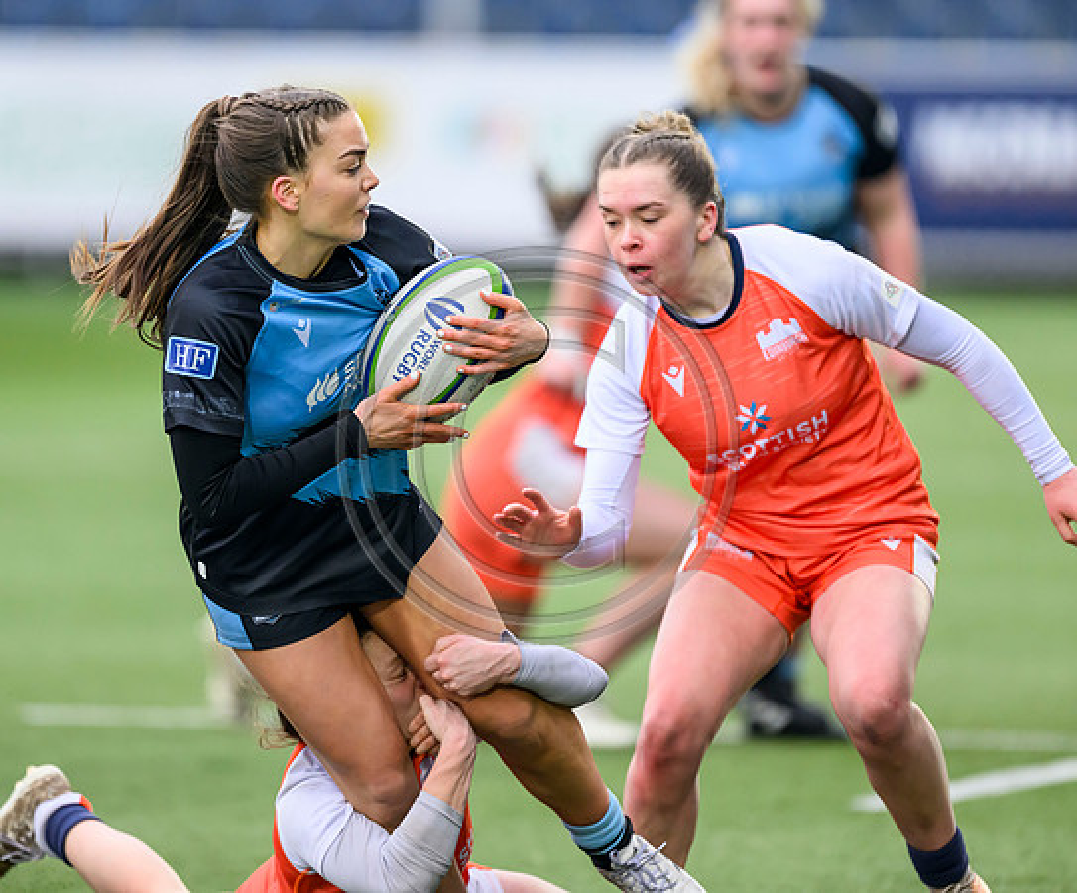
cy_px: 420
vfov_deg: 3.2
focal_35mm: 488
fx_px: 15760
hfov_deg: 3.9
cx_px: 368
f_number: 3.2
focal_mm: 400
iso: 2500
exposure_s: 1/2000
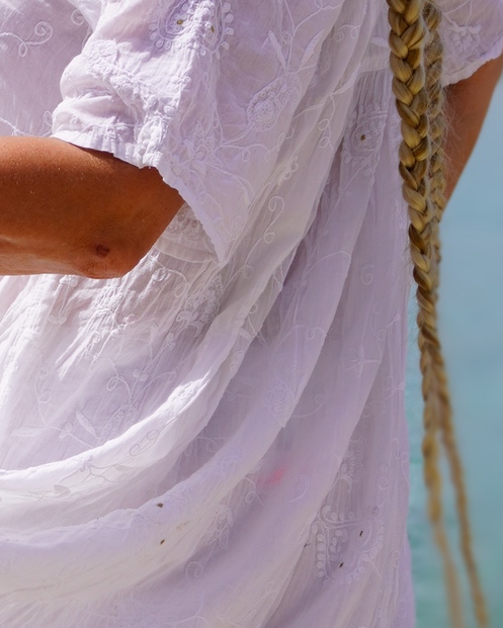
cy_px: 527
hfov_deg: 8.9
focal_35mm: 174
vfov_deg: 11.0
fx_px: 3237
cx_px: 69
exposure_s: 1/1000
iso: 100
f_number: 5.6
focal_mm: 30
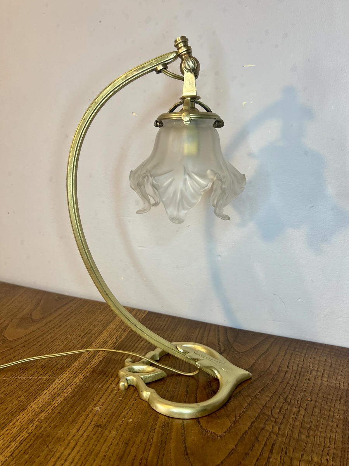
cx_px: 174
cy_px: 233
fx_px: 350
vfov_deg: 67.3
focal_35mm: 26
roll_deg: -3.0
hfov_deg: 53.1
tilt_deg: -12.8
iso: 64
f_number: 1.5
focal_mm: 5.7
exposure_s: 1/100
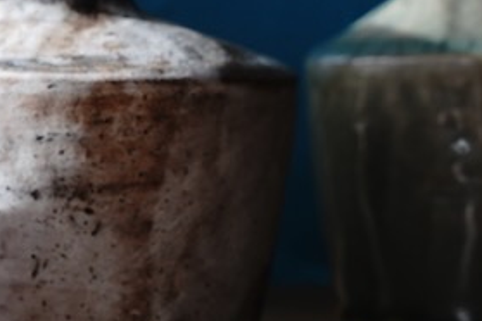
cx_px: -295
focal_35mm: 312
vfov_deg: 4.4
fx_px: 4177
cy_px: -164
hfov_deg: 6.5
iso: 200
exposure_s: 1/25
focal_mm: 68
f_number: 5.6
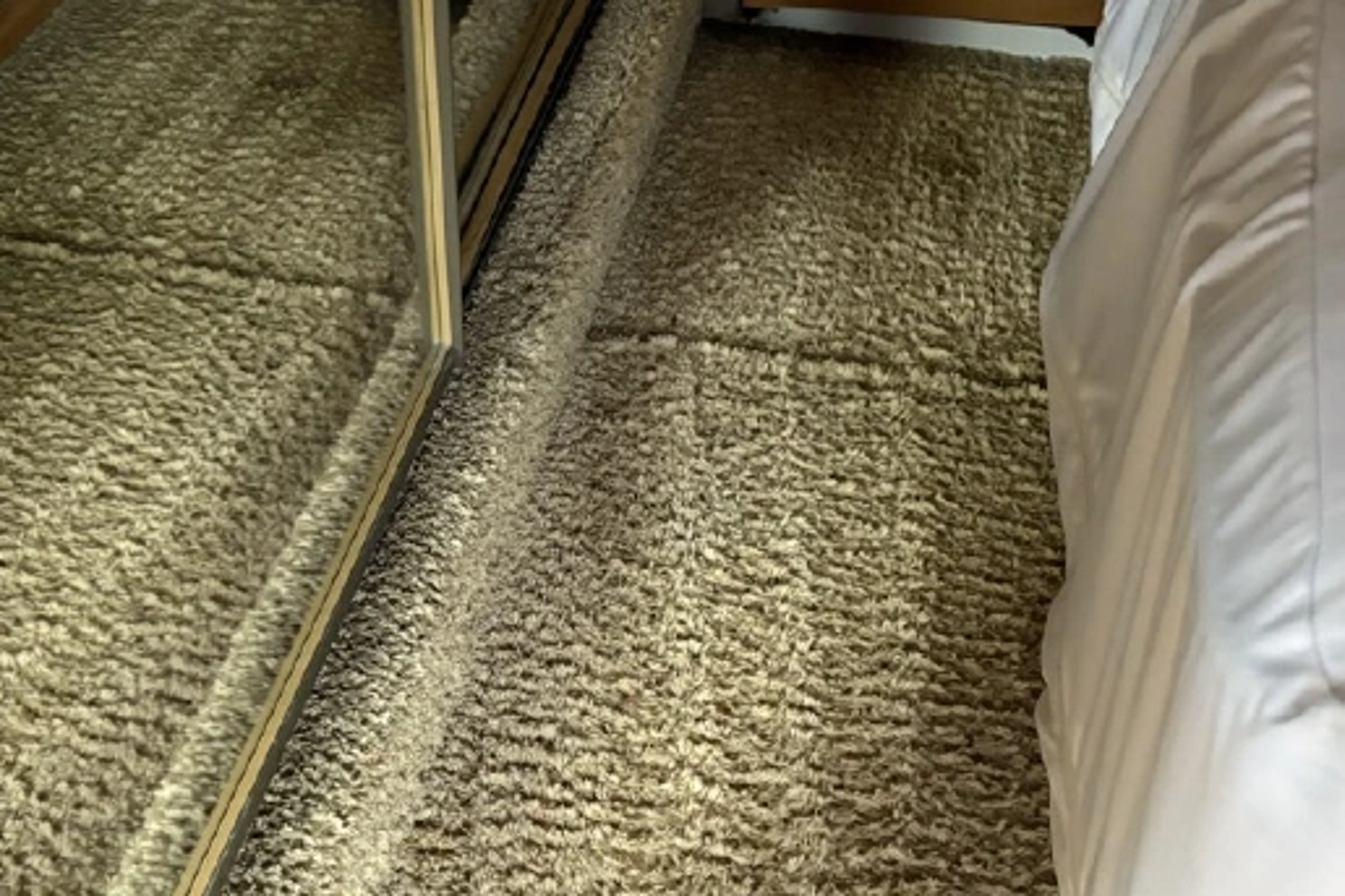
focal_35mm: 42
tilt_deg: -45.3
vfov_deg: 31.6
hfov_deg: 46.2
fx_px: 1569
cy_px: 590
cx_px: 541
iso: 640
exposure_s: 1/32
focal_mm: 5.96
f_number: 1.6
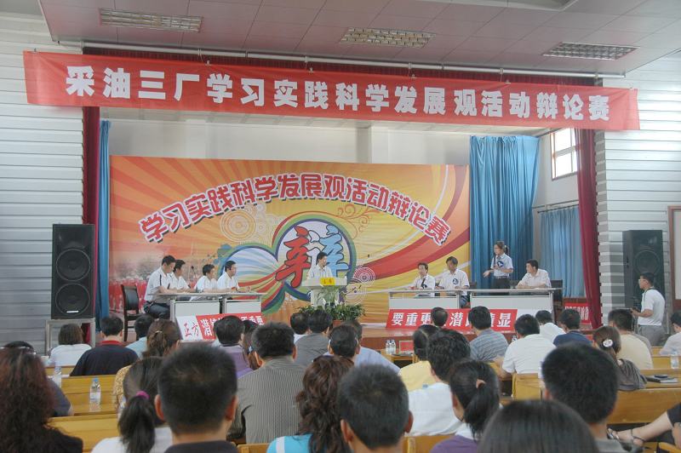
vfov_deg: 33.0
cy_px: 226
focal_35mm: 40
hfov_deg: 48.0
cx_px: 340
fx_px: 765
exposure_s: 1/20
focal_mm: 27
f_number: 4
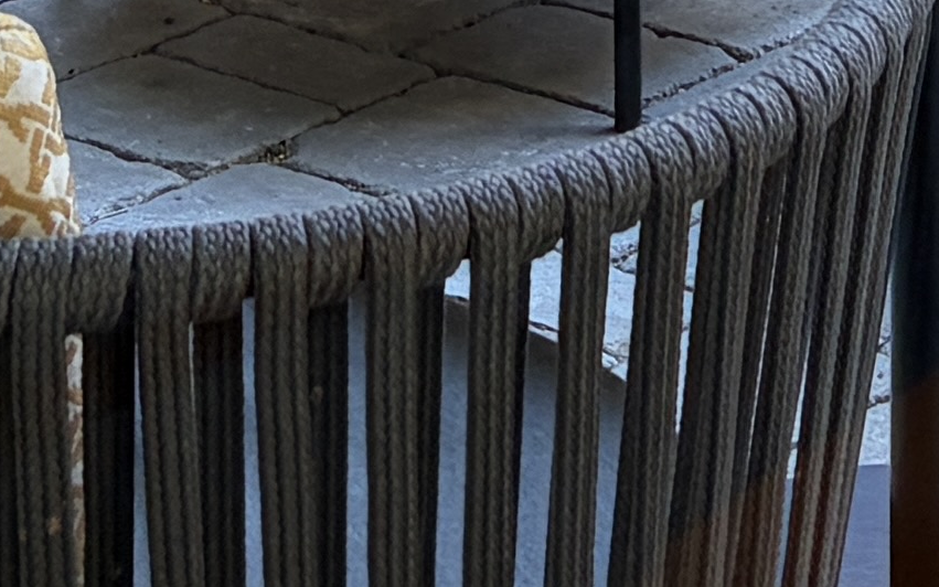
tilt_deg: -3.3
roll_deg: +0.2
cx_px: 727
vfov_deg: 6.4
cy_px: -1258
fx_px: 4735
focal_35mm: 185
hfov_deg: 11.3
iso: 64
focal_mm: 5.96
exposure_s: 1/122
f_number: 1.6
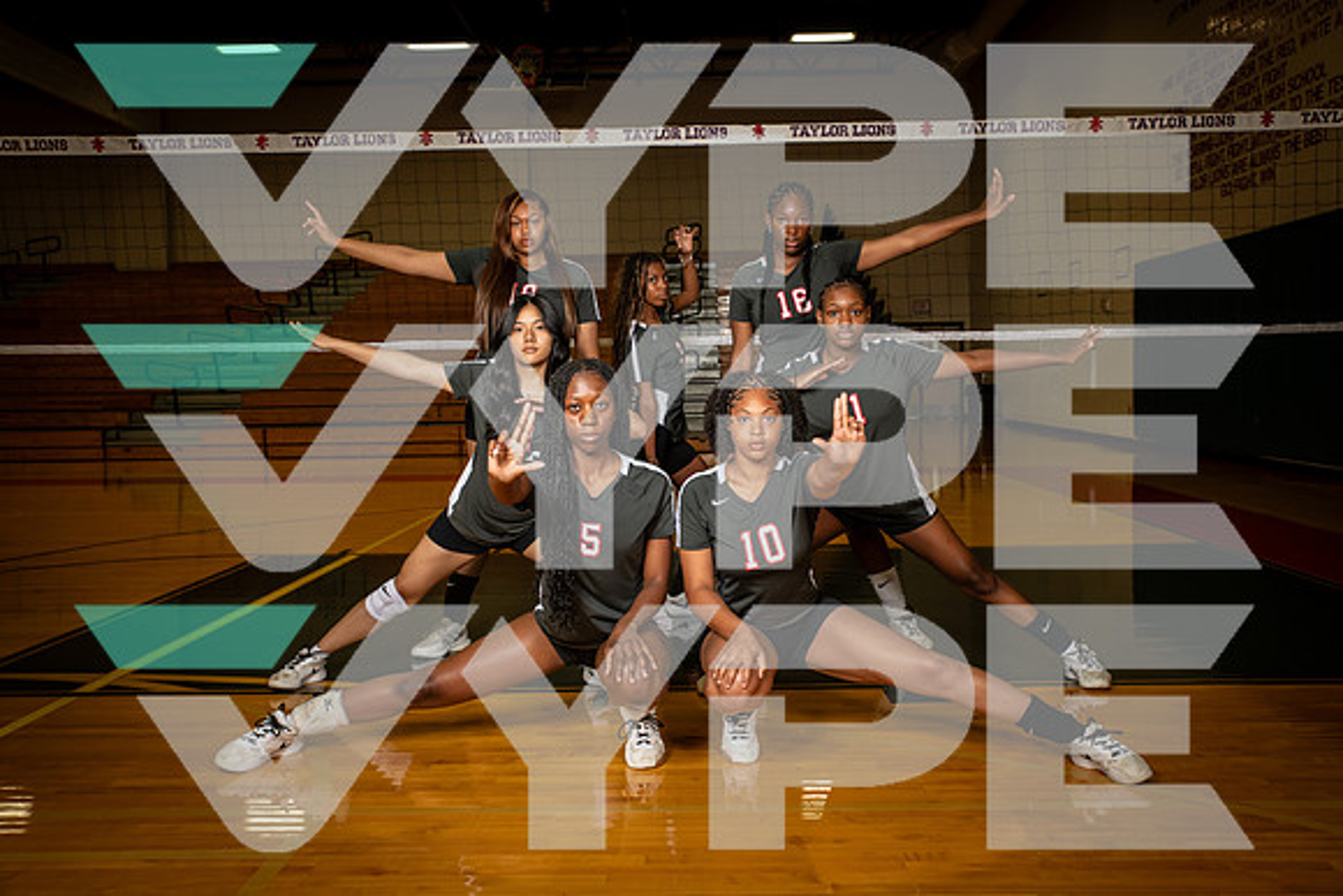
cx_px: 672
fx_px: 1306
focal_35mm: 35
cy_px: 448
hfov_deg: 54.4
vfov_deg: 37.9
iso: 800
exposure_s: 1/250
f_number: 7.1
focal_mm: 35
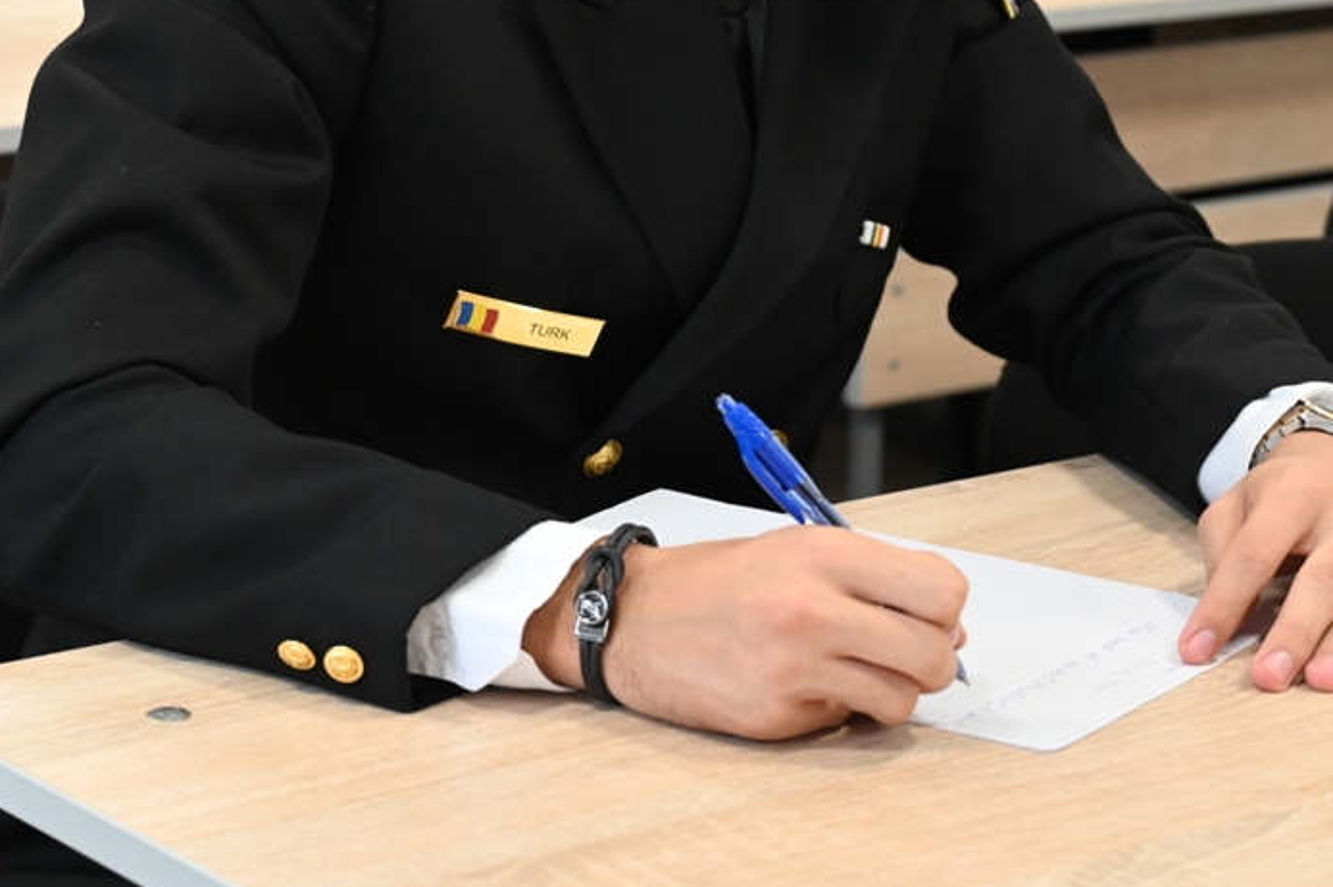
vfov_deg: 13.2
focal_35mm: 102
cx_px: 286
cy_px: -17
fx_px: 3774
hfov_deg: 19.8
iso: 3200
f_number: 4
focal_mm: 47
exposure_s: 1/125
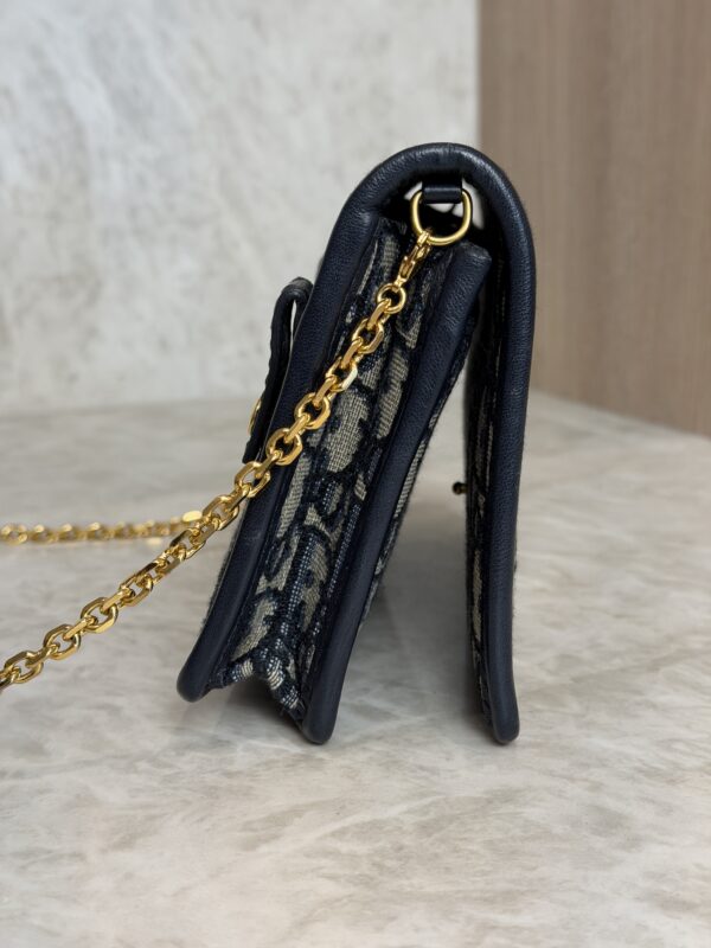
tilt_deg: -12.7
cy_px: 474
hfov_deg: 30.3
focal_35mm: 48
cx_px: 356
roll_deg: +1.3
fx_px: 1315
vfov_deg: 39.7
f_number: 1.78
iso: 80
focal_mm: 6.76
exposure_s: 1/120
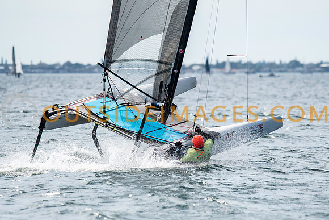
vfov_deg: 3.0
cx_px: 164
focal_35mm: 464
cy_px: 110
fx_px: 4240
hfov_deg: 4.4
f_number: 5
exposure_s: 1/6400
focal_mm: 300
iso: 400
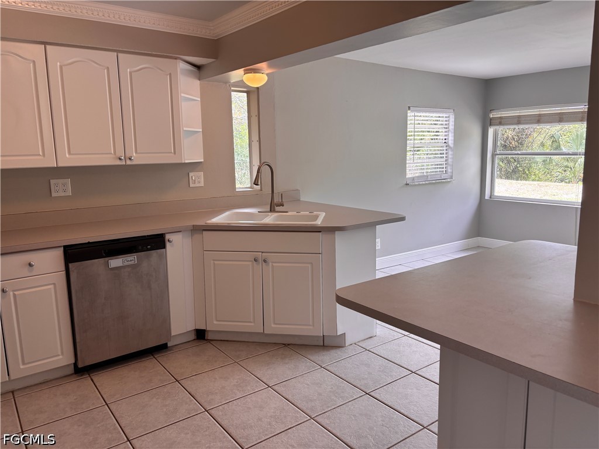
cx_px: 300
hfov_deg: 67.3
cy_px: 224
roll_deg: +0.5
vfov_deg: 53.1
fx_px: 450
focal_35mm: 26
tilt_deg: -9.5
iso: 50
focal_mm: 5.96
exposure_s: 1/120
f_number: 1.6
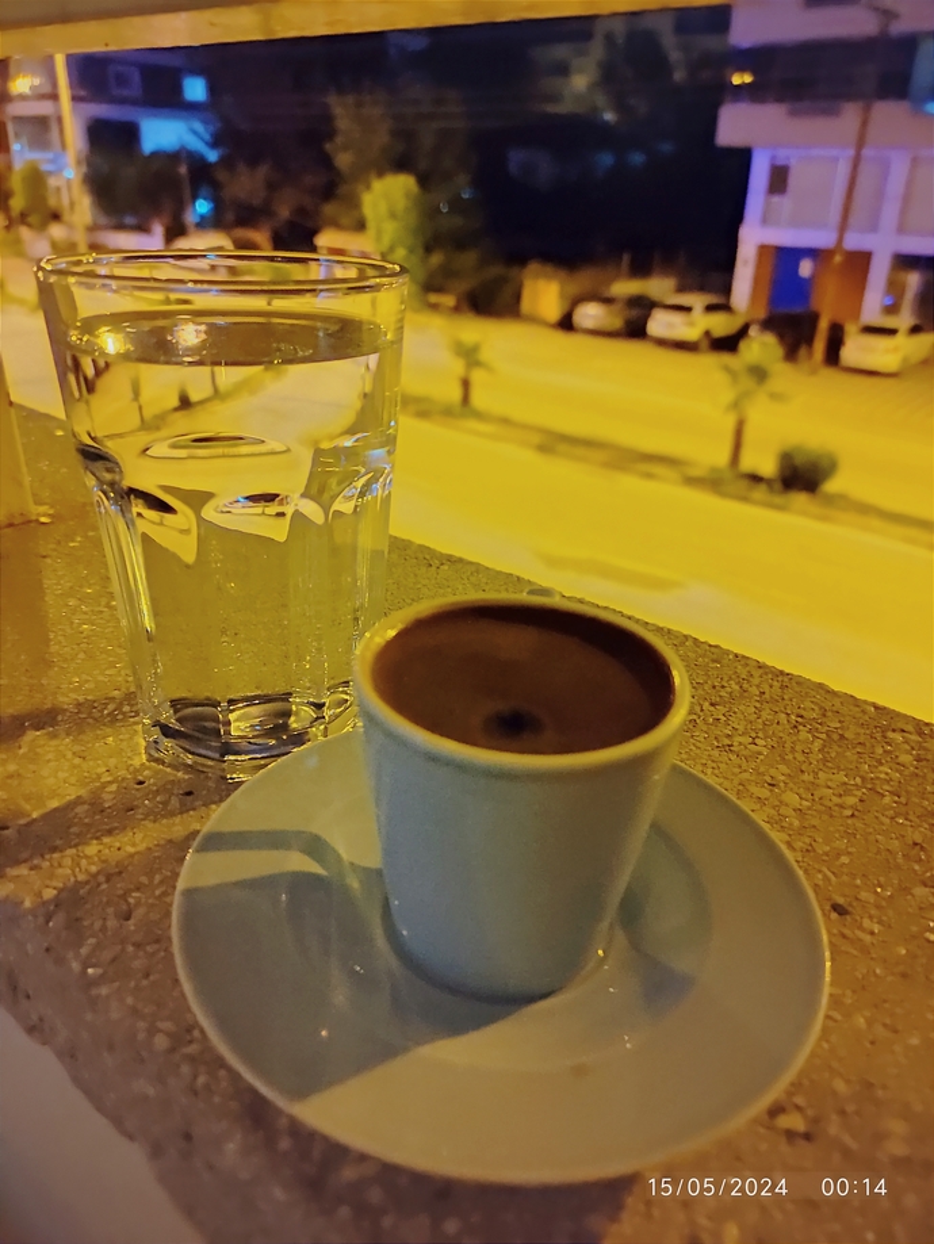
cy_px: 622
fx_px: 899
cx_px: 467
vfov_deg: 69.4
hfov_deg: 54.9
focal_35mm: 25
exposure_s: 1/9
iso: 10478
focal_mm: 5.43
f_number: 1.89
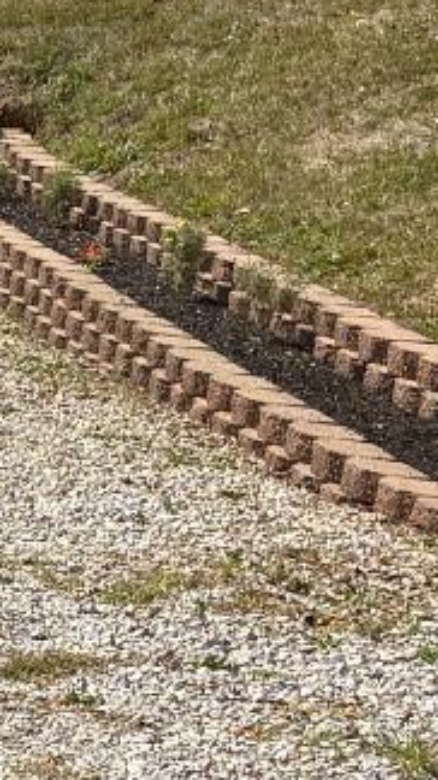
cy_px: 454
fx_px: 2708
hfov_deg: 7.7
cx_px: -1011
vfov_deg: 16.4
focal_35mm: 131
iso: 50
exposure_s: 1/4065
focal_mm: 5.96
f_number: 1.6
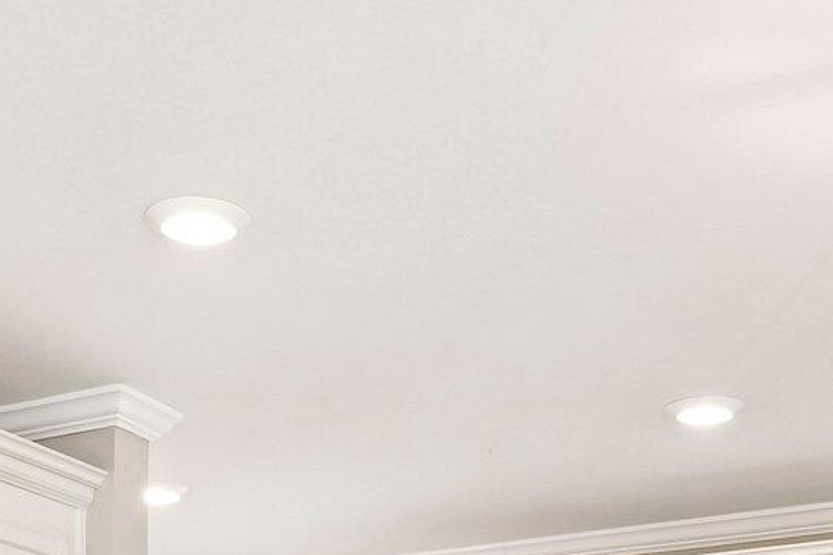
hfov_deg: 26.4
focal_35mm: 77
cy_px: 992
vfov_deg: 15.4
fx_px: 1779
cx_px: 430
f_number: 8
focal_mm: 20.5
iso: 400
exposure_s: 1/15
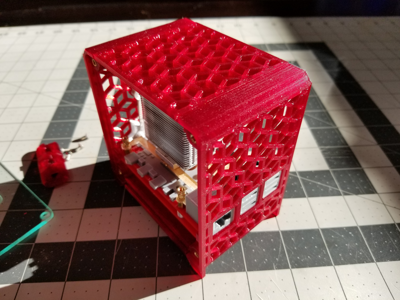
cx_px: 200
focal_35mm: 26
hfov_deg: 67.3
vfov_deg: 53.1
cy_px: 150
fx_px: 300
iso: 50
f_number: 1.7
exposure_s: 1/510
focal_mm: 4.25
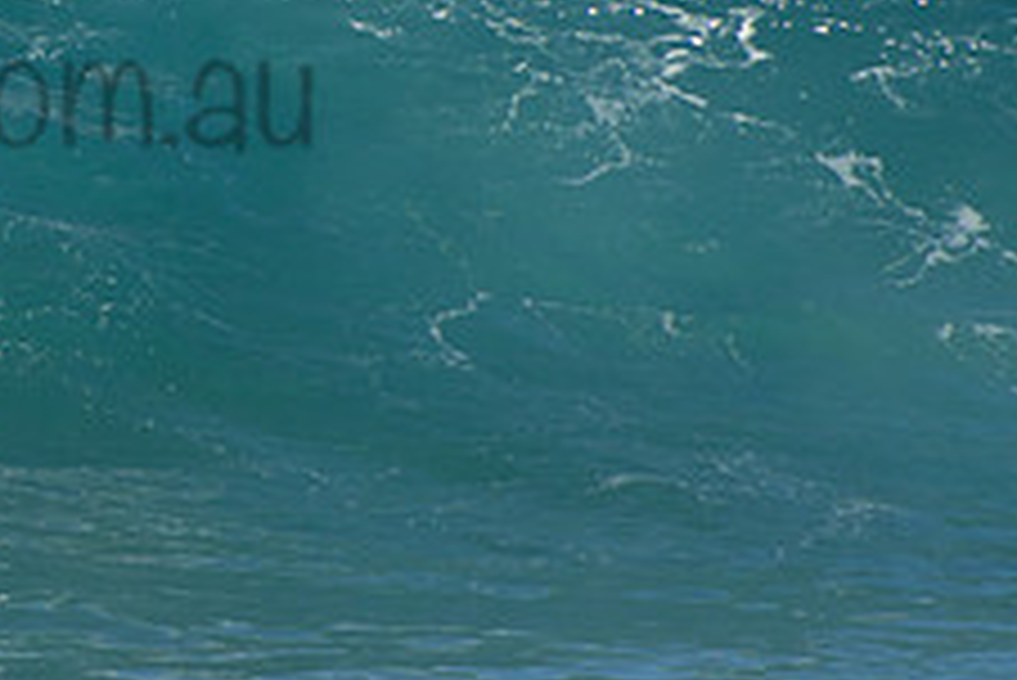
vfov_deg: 0.9
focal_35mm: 1541
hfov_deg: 1.3
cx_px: -162
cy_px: 43
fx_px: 43559
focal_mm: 400
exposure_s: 1/1250
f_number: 5.6
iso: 280
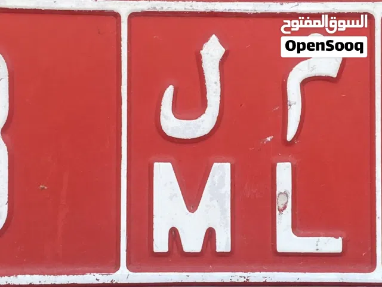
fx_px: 287
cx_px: 191
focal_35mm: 26
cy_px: 144
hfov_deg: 67.3
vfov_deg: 53.1
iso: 32
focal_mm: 4.25
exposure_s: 1/165
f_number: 1.8
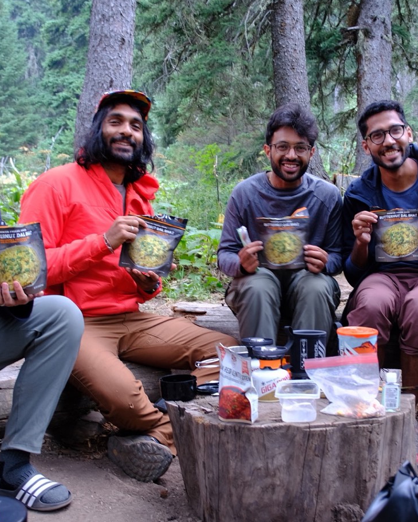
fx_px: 773
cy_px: 283
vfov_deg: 37.3
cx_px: 273
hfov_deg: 30.1
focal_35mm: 50
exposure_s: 1/3.2
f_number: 2.8
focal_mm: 18
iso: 160
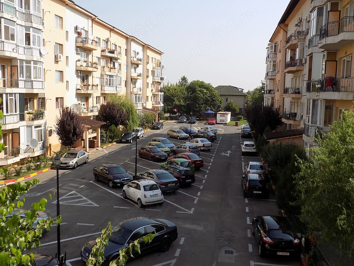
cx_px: 177
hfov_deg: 54.0
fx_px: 348
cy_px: 133
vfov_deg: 41.8
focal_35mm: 34
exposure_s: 1/640
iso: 80
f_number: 3.4
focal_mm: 6.1
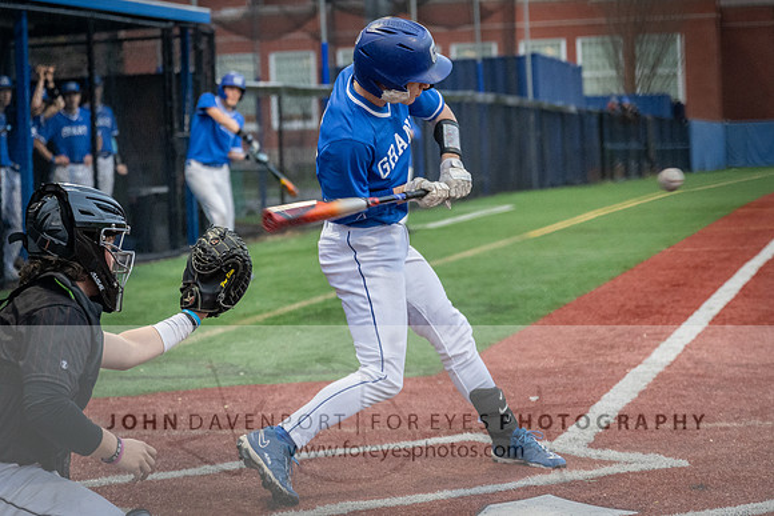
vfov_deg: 13.3
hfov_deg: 19.9
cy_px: 138
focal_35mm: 103
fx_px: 2207
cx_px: 387
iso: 4500
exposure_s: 1/1000
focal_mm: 70
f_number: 2.8
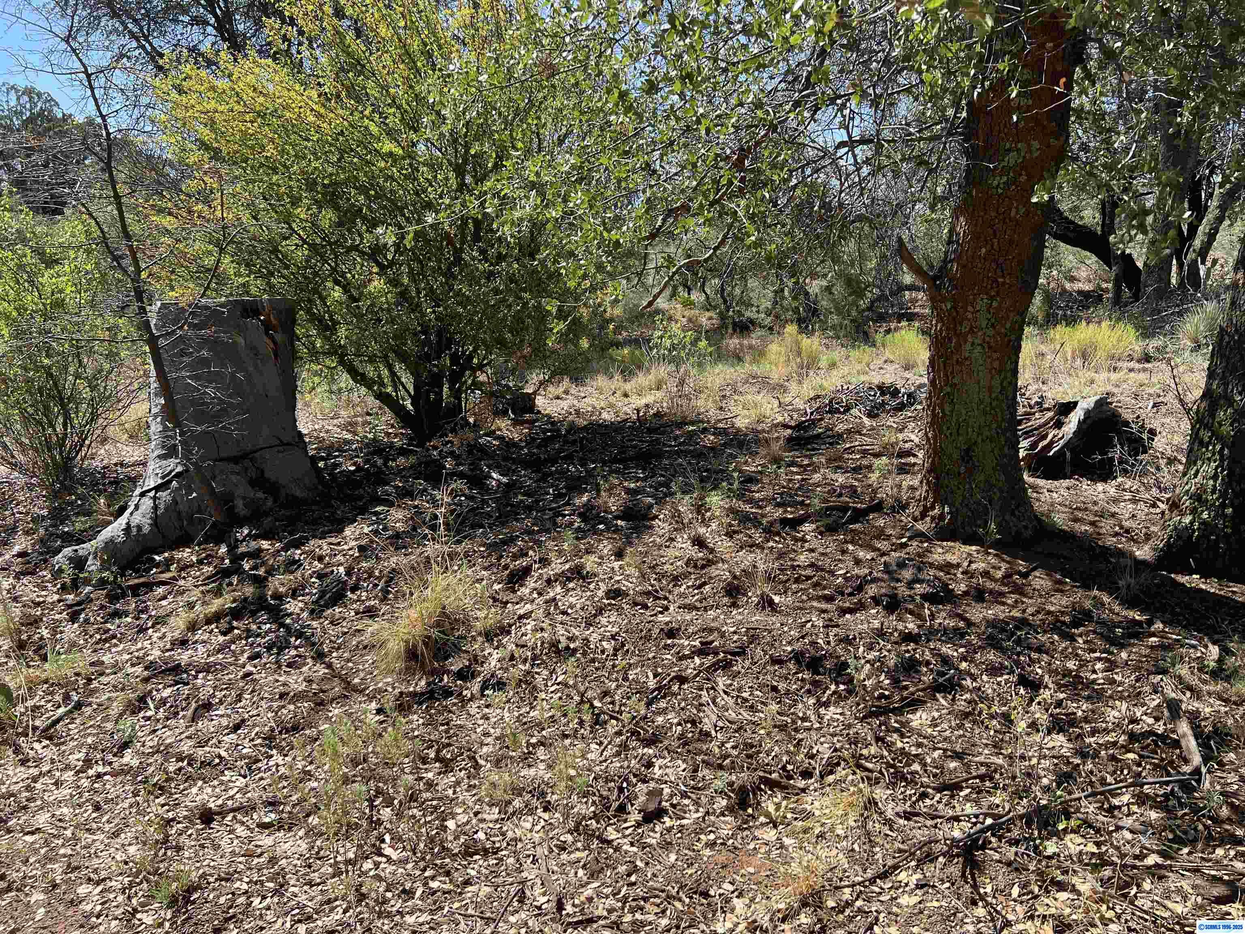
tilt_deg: -10.3
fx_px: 935
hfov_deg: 67.3
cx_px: 622
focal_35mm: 26
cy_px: 467
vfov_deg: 53.1
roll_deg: +2.0
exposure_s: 1/1449
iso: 50
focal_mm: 5.7
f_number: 1.5
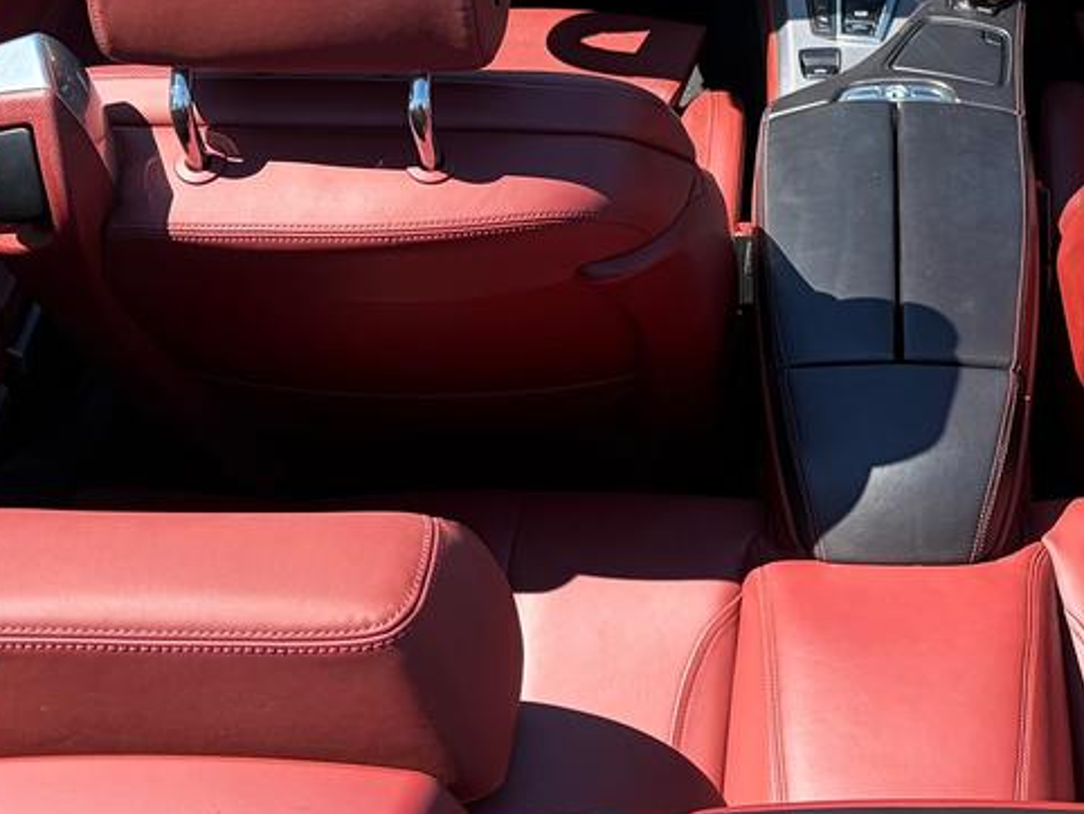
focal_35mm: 69
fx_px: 2162
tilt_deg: -36.0
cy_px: 189
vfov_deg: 21.1
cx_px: 904
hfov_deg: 27.5
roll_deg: +1.2
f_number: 1.6
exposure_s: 1/1016
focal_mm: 5.96
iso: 50
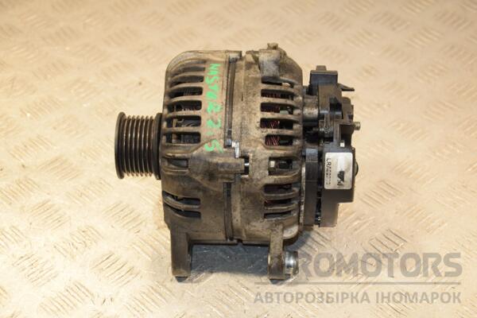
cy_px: 159
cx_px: 238
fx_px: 994
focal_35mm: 75
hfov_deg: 27.0
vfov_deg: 18.2
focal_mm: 50
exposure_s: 1/200
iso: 800
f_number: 5
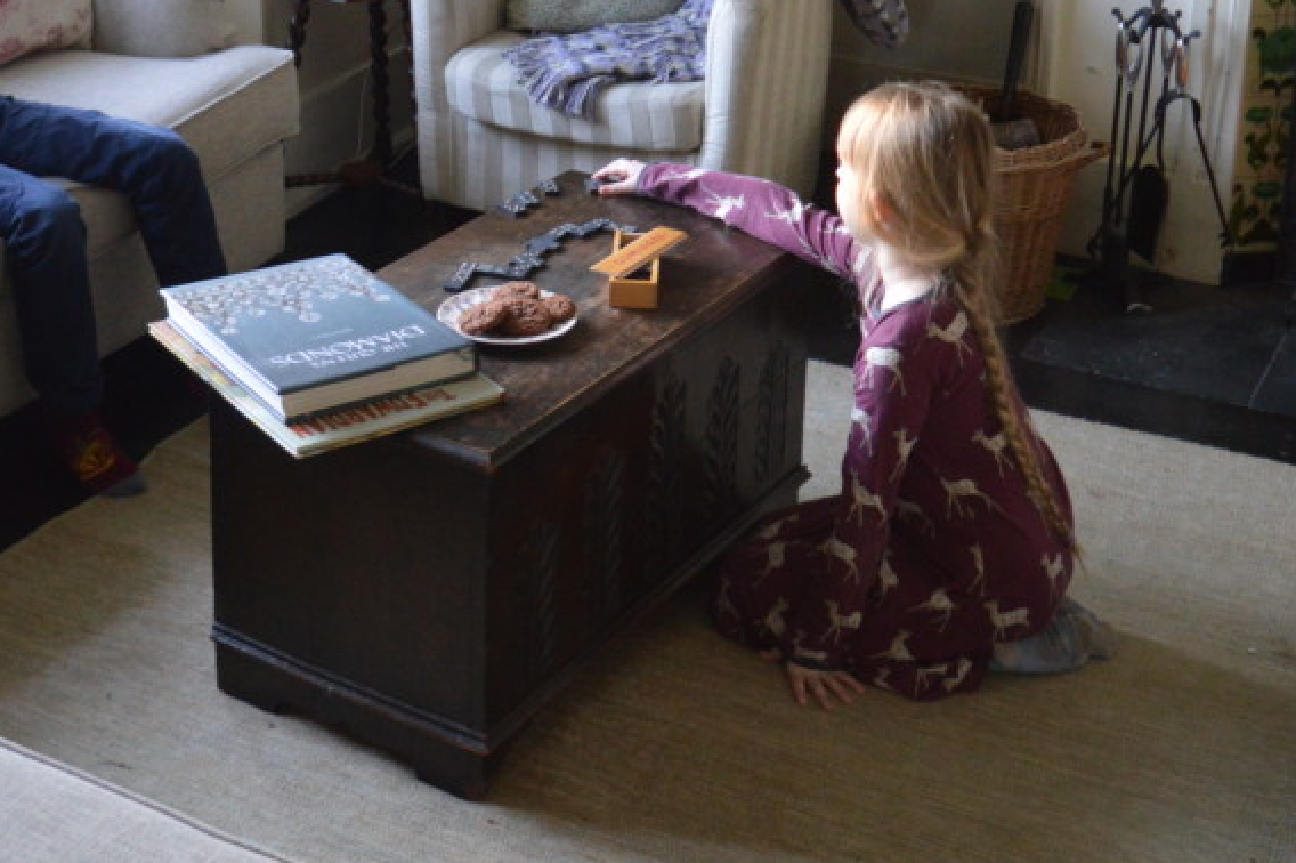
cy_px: 64
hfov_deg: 34.9
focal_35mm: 57
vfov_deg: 23.1
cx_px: 481
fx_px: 2051
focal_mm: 18
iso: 1100
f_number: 3.5
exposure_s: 1/60
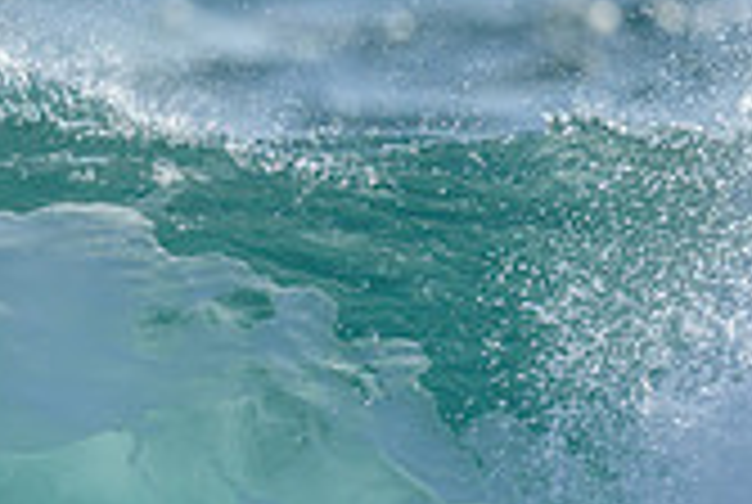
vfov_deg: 0.4
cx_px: -148
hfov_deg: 0.6
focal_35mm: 3441
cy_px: 445
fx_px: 72006
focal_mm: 800
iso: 200
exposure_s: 1/2000
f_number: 6.3
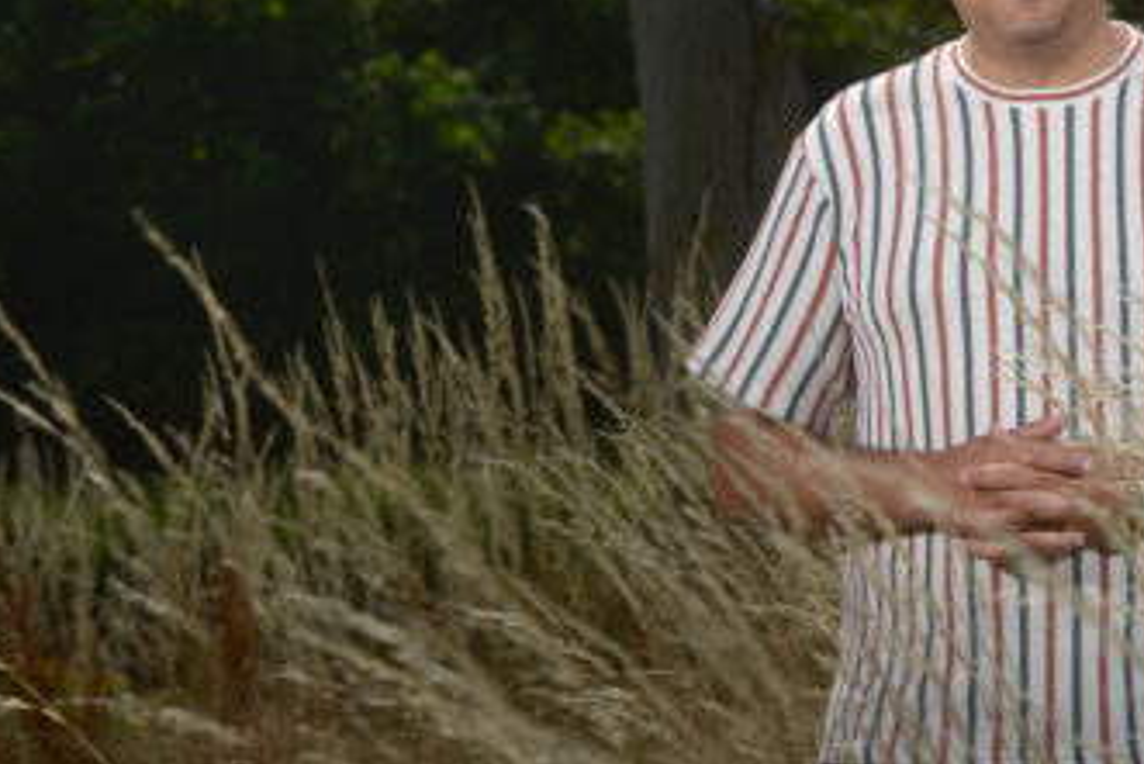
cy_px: 271
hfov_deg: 7.1
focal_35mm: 290
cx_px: 1020
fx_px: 9219
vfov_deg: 4.7
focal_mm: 160
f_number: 14
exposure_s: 1/200
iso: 50
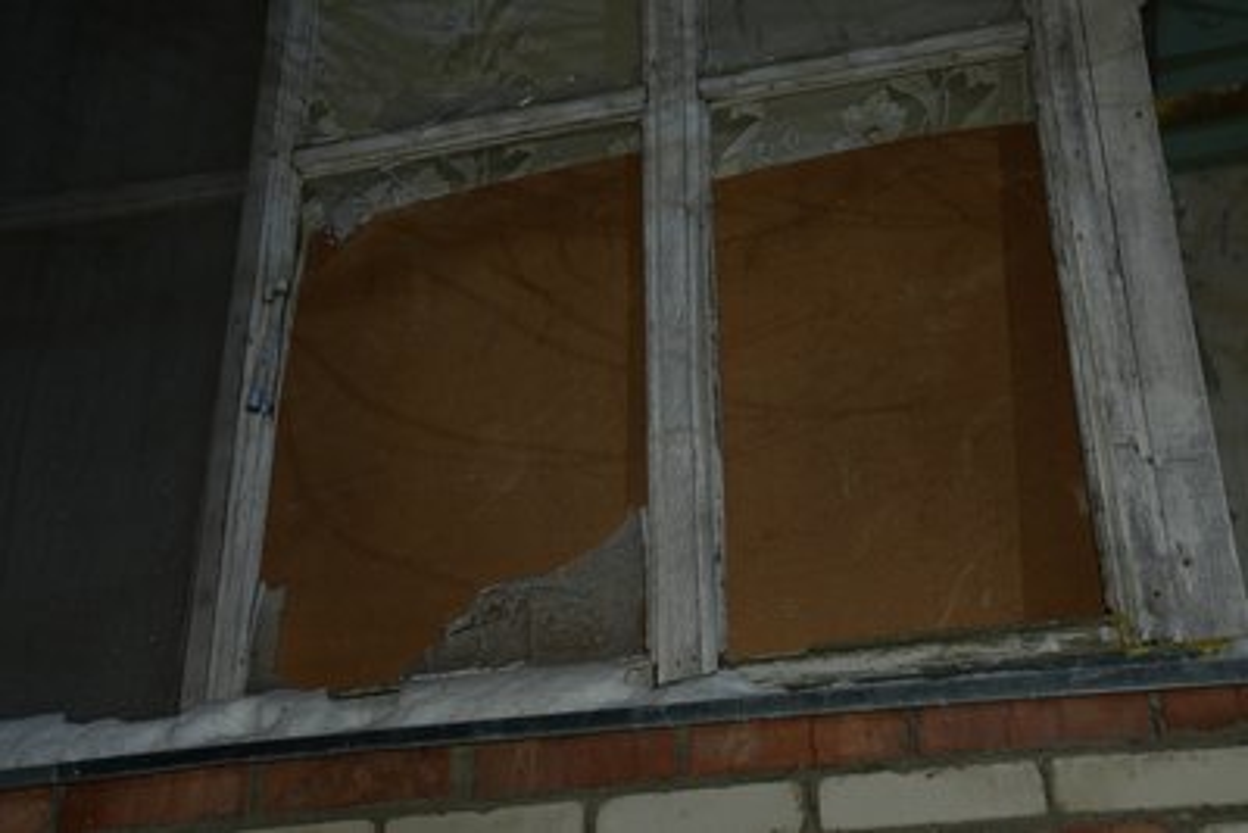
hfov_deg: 42.7
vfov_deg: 29.3
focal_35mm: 46
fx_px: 1595
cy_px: 416
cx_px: 624
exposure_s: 1/40
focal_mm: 46
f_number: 2.8
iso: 640
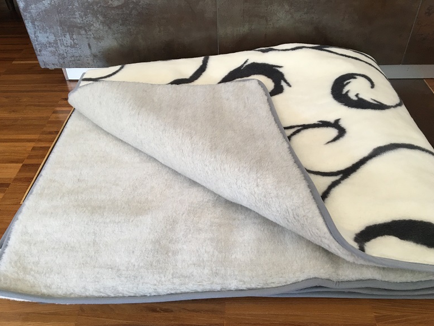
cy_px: 168
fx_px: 376
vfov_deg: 46.8
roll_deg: +4.1
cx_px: 223
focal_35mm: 30
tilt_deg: -42.9
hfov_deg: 59.9
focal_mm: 4.15
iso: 50
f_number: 2.2
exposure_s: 1/33
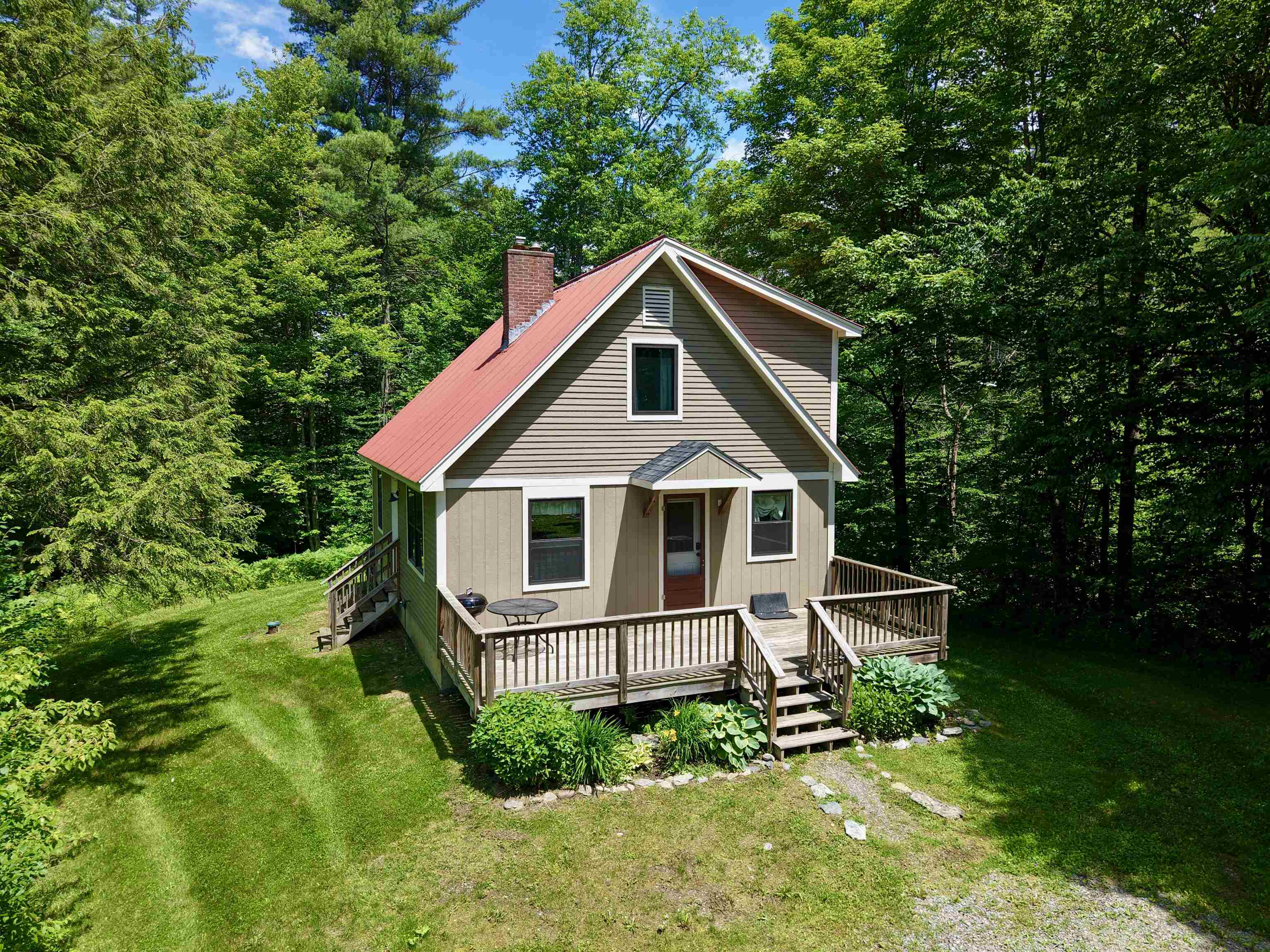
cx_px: 635
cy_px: 476
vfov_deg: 56.8
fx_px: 881
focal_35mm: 24
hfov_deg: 71.6
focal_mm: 8.67
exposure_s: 1/60
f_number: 1.8
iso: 100
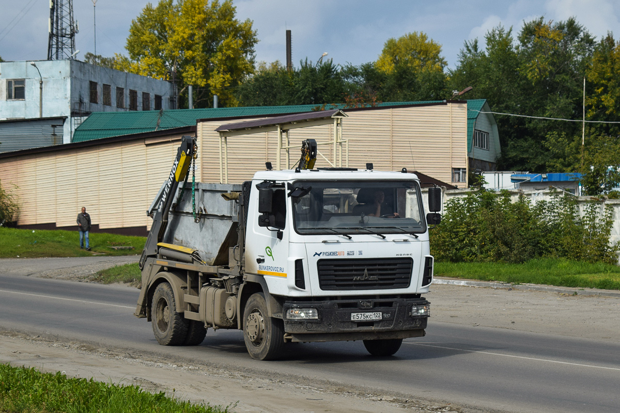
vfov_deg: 16.6
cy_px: 206
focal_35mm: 82
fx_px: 1421
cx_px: 310
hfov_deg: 24.6
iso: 200
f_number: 7.1
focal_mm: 55
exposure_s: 1/1250
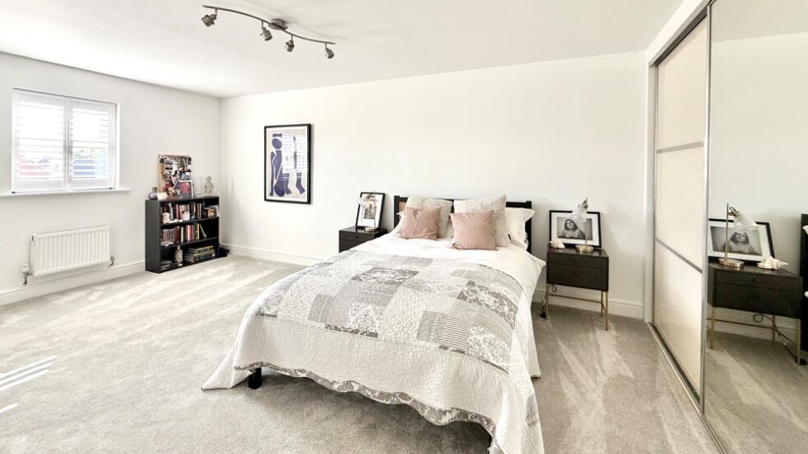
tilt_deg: -0.2
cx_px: 409
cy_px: 170
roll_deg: -1.2
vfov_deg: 66.1
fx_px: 343
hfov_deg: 99.4
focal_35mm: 16
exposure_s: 1/99
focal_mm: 2.22
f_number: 2.2
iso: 100
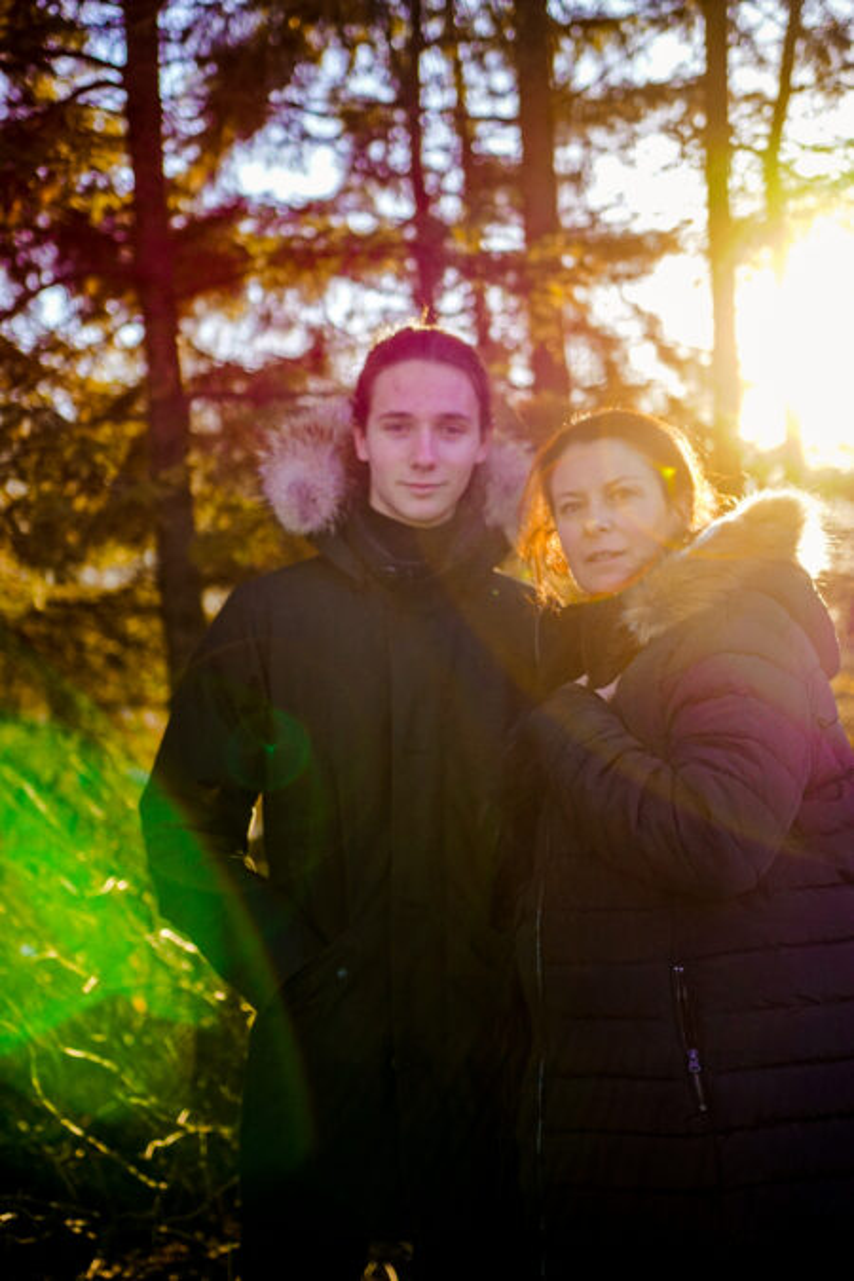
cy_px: 640
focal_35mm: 52
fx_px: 1868
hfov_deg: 25.8
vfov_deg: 37.9
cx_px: 427
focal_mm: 35
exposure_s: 1/800
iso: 640
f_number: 1.8
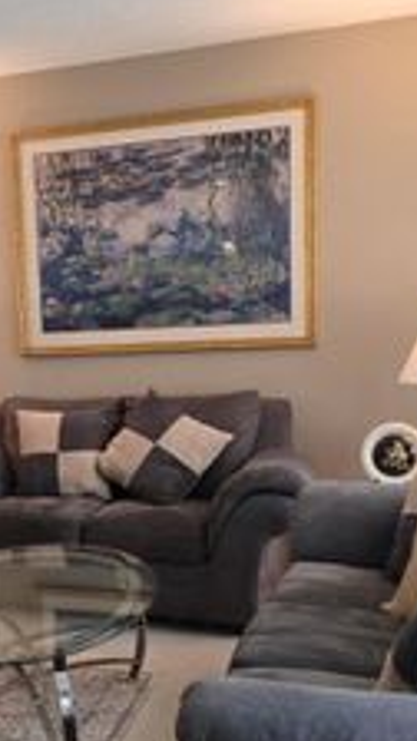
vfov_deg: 36.9
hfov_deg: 20.1
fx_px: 1101
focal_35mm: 56
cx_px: -79
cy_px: 481
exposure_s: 1/120
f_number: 1.7
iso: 640
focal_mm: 6.3
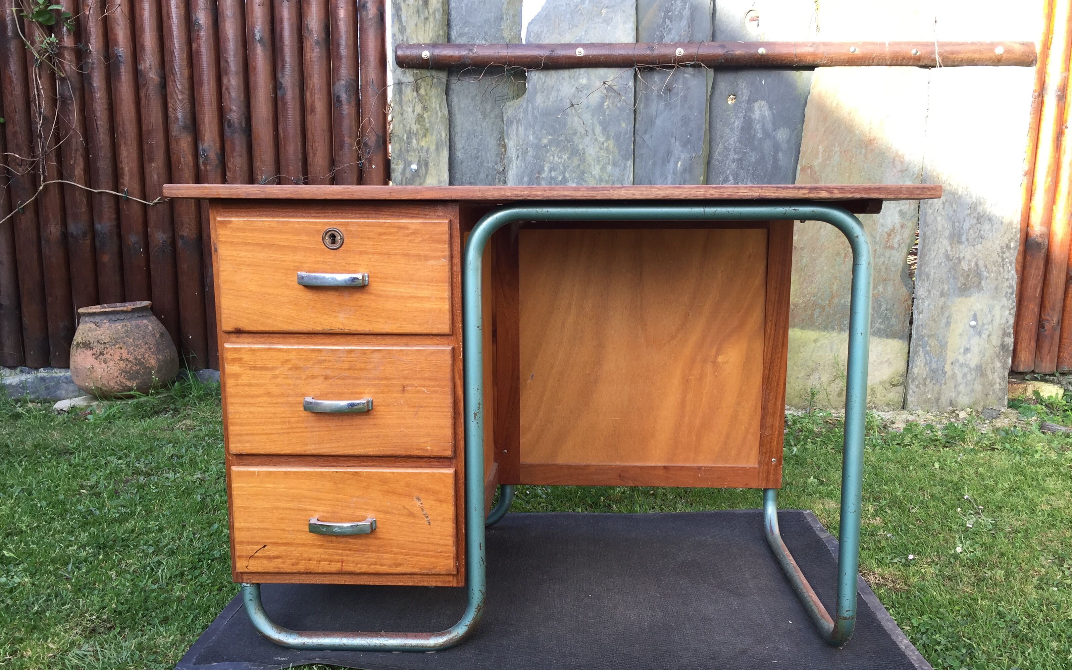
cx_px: 535
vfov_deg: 40.5
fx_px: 906
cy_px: 381
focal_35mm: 31
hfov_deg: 61.2
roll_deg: -1.9
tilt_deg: -11.5
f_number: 2.2
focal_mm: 4.15
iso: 32
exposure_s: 1/113
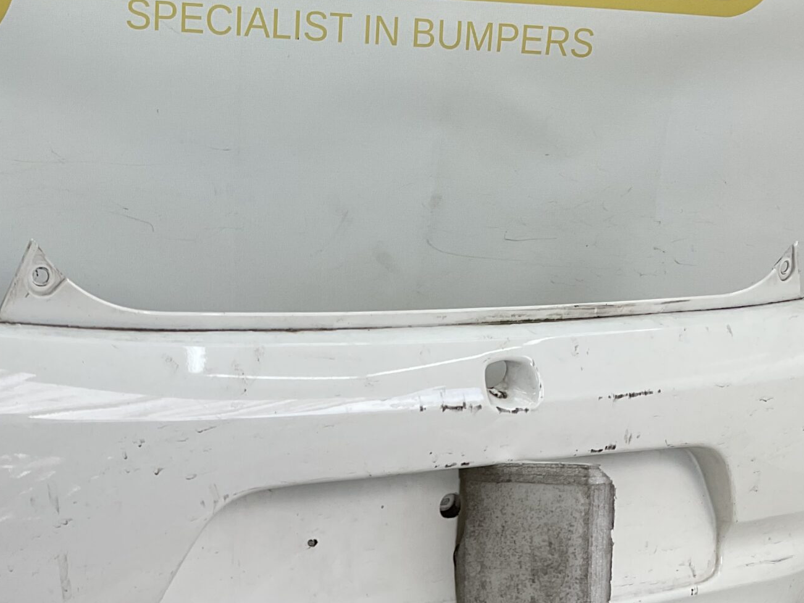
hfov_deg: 33.2
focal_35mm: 57
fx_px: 1324
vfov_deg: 24.8
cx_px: 209
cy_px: 564
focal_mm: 3
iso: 16
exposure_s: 1/283
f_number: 1.8
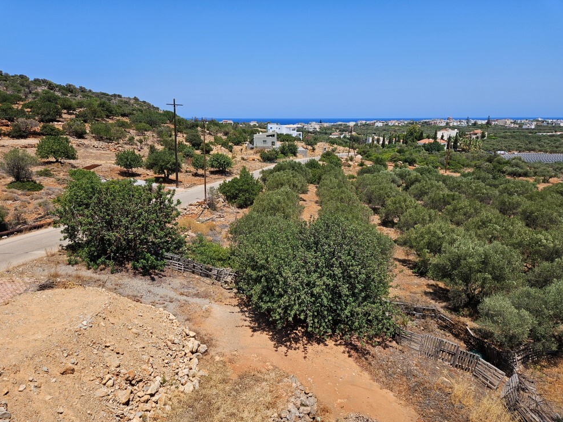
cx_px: 274
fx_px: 390
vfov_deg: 56.8
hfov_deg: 71.6
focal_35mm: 24
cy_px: 210
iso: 25
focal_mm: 5.4
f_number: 1.8
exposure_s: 1/2423
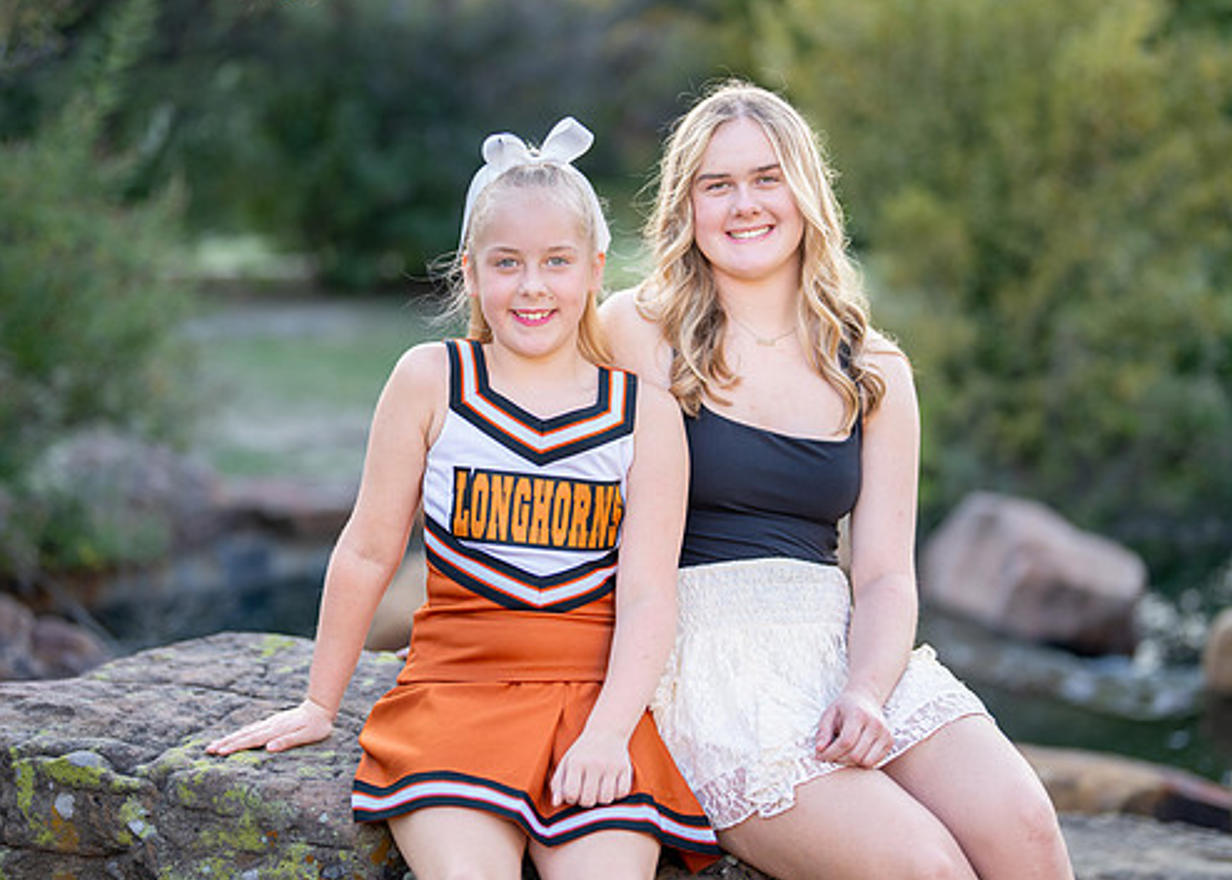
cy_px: 422
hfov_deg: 30.3
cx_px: 641
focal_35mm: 65
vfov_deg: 21.9
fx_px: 2275
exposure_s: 1/320
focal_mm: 50
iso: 100
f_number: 1.2
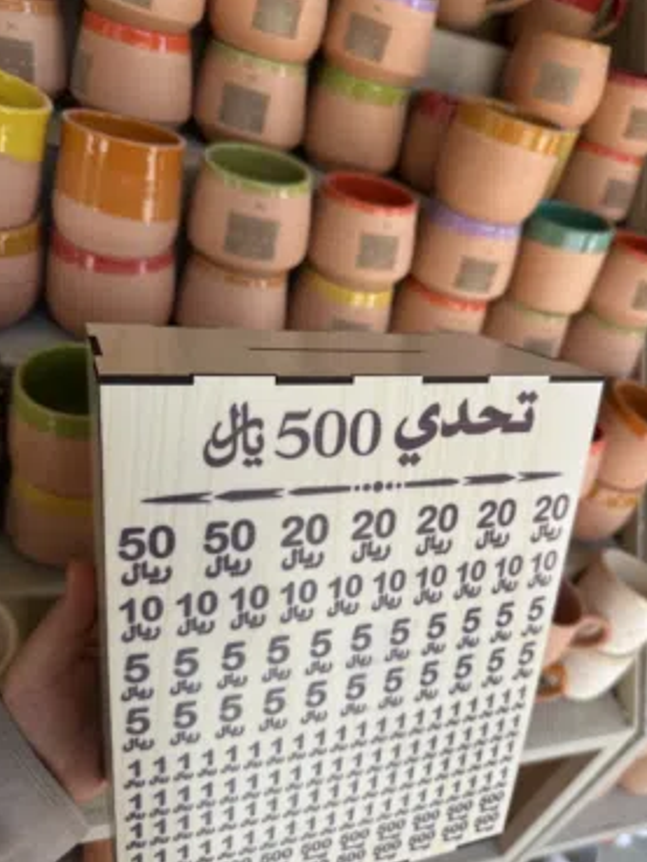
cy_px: 460
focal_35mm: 26
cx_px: 332
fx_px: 648
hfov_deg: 53.1
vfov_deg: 67.2
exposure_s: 1/630
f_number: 1.78
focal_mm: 6.86
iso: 80
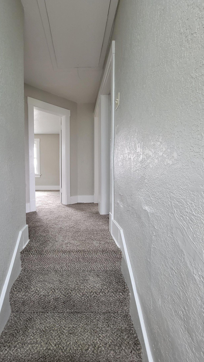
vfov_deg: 103.0
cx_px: 76
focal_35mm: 15
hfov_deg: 69.4
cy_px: 181
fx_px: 144
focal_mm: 2.2
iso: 200
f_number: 2.2
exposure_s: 1/60
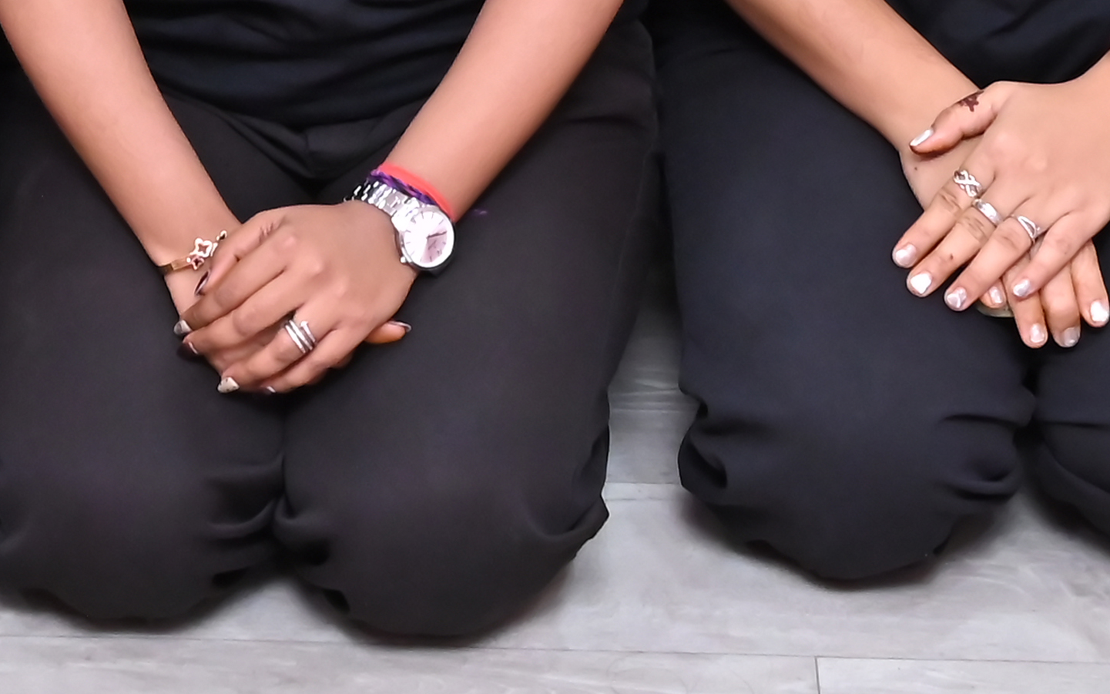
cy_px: -757
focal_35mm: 149
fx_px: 4508
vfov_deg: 8.3
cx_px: 201
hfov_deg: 14.0
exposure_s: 1/160
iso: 1600
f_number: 7.1
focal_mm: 35
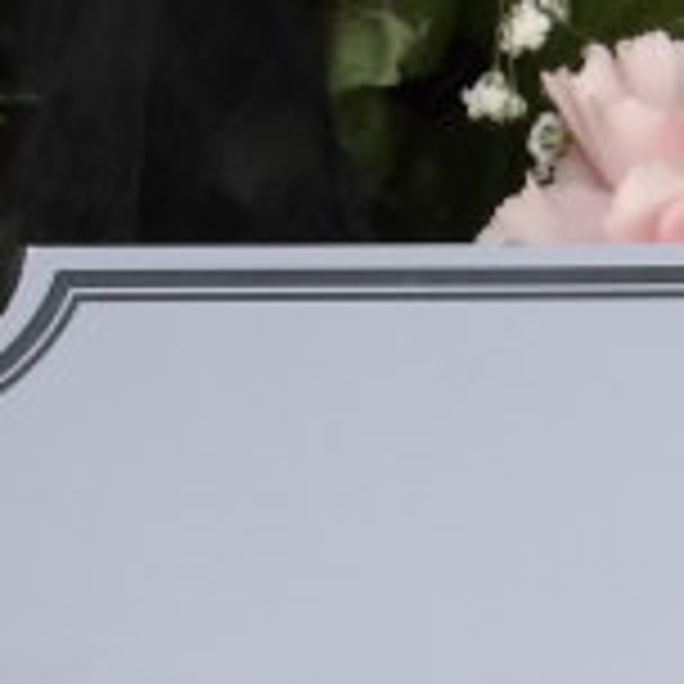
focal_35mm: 261
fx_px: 5835
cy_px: 886
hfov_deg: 6.6
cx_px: 1044
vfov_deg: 6.7
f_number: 4.9
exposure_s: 1/325
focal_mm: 12.5
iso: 100
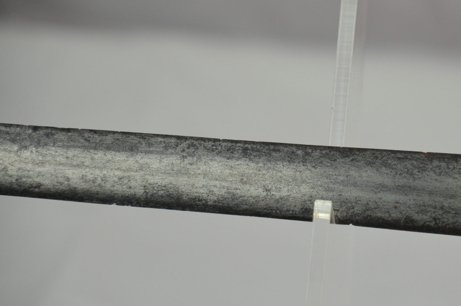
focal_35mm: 299
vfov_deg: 4.6
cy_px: 156
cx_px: 329
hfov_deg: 6.9
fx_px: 3818
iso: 800
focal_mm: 135
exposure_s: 1/250
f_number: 5.6
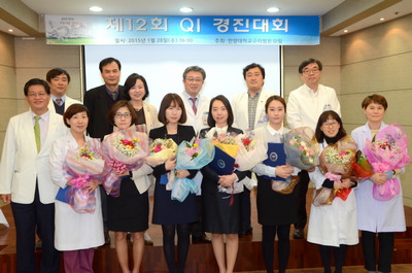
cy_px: 136
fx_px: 411
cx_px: 206
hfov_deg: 53.2
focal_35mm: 36
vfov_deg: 36.7
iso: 1250
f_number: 6.3
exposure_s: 1/60
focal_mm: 24
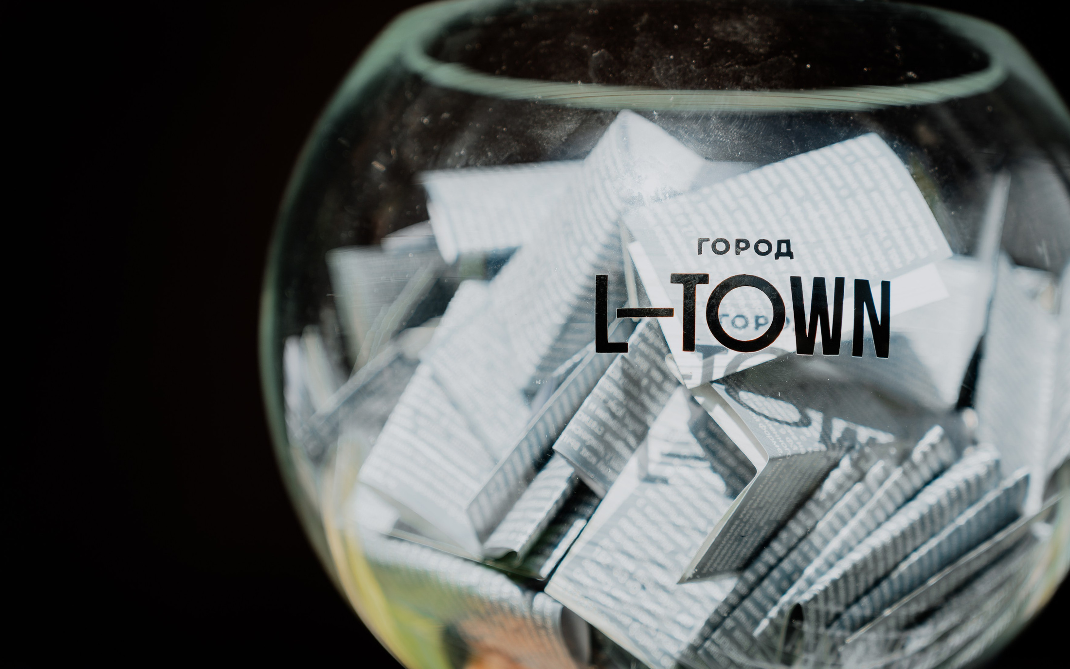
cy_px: 374
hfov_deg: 23.3
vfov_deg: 14.7
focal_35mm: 89
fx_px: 2595
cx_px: 615
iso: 100
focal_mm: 75
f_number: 2.8
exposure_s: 1/1250
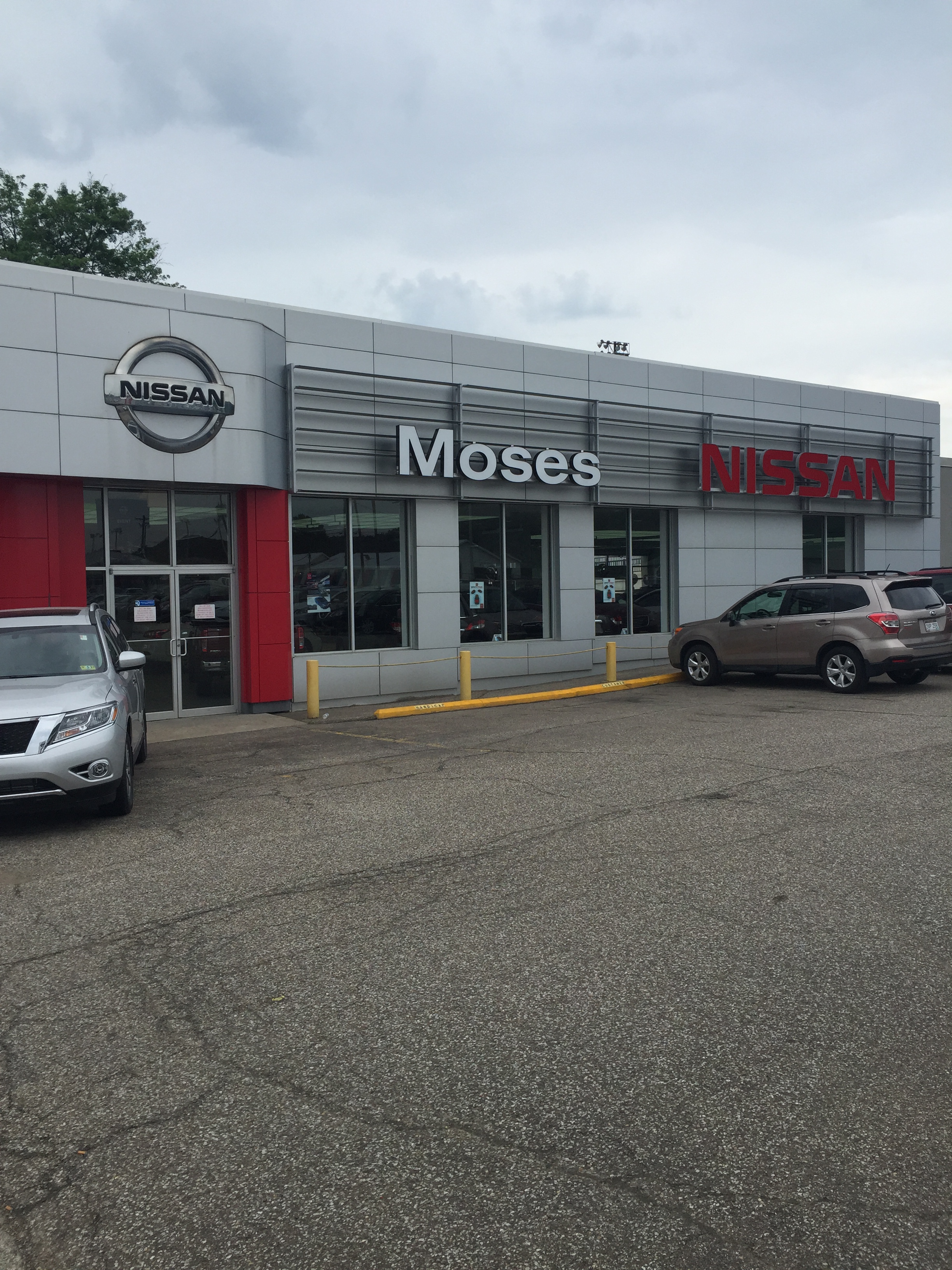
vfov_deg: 61.7
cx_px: 476
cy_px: 635
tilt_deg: -2.4
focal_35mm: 29
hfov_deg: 48.2
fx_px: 1063
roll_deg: +0.8
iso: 32
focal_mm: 4.15
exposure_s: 1/1319
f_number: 2.2
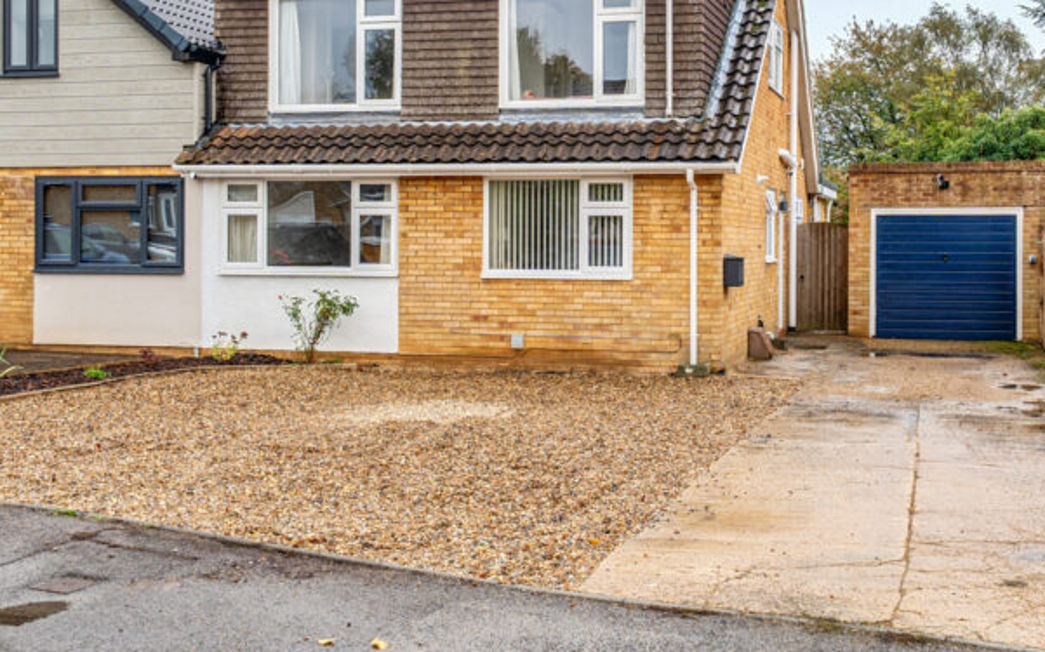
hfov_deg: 46.0
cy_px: 236
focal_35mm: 43
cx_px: 624
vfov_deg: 29.7
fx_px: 1224
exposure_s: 1/125
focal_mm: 22
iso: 400
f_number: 8
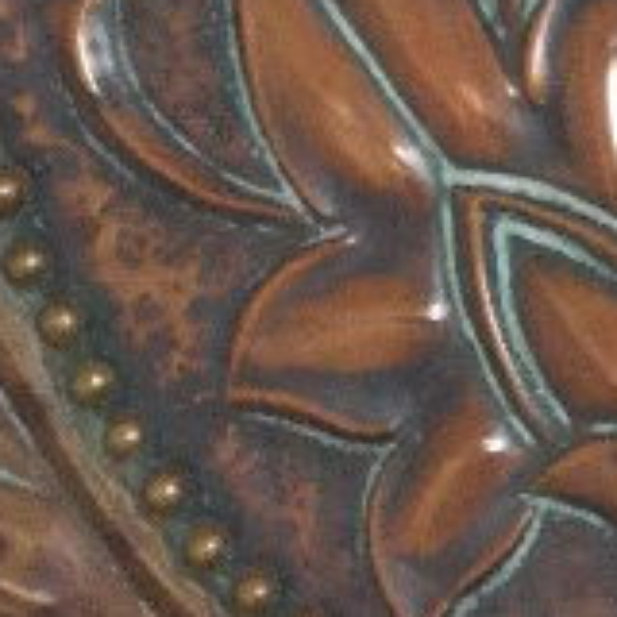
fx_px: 14217
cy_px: -112
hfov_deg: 2.5
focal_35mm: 705
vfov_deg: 2.5
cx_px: 1249
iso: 3200
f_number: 5.6
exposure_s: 1/50
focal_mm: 50
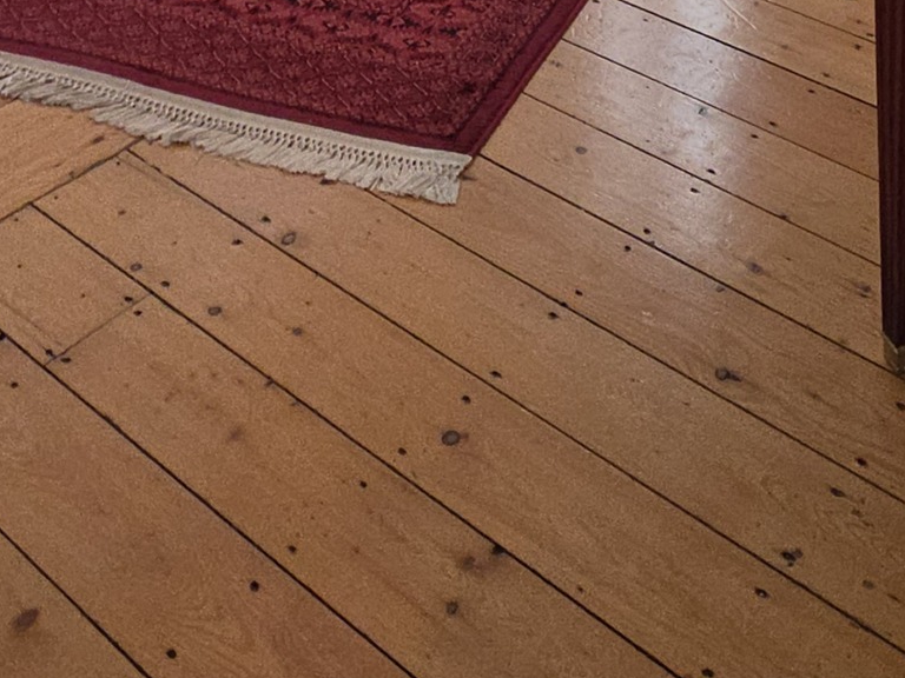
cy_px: -672
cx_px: 765
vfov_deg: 18.5
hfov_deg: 35.2
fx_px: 1359
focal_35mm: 52
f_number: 1.9
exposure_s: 1/60
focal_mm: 2.2
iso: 64
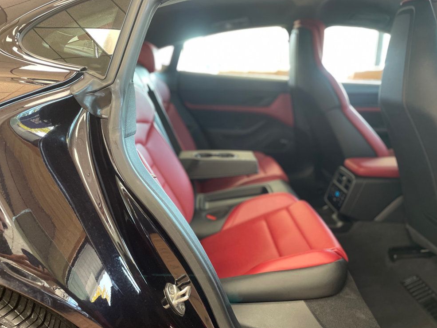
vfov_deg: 51.4
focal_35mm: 27
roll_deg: +0.0
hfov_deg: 65.3
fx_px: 341
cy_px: 169
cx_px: 213
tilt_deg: -16.0
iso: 250
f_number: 1.6
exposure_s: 1/60
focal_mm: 4.2
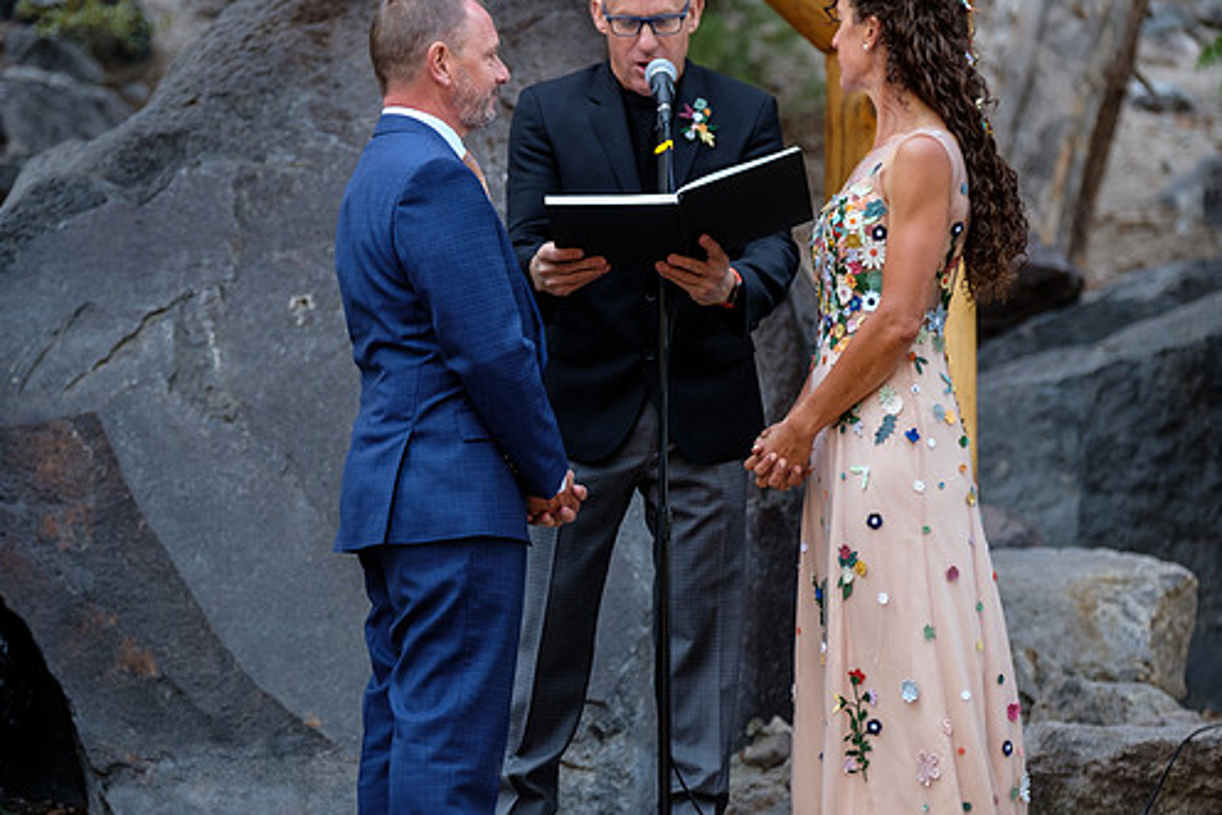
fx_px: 5636
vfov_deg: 8.3
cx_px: 606
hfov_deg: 12.4
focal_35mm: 166
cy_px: 395
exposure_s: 1/60
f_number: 3.2
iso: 640
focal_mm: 94.5
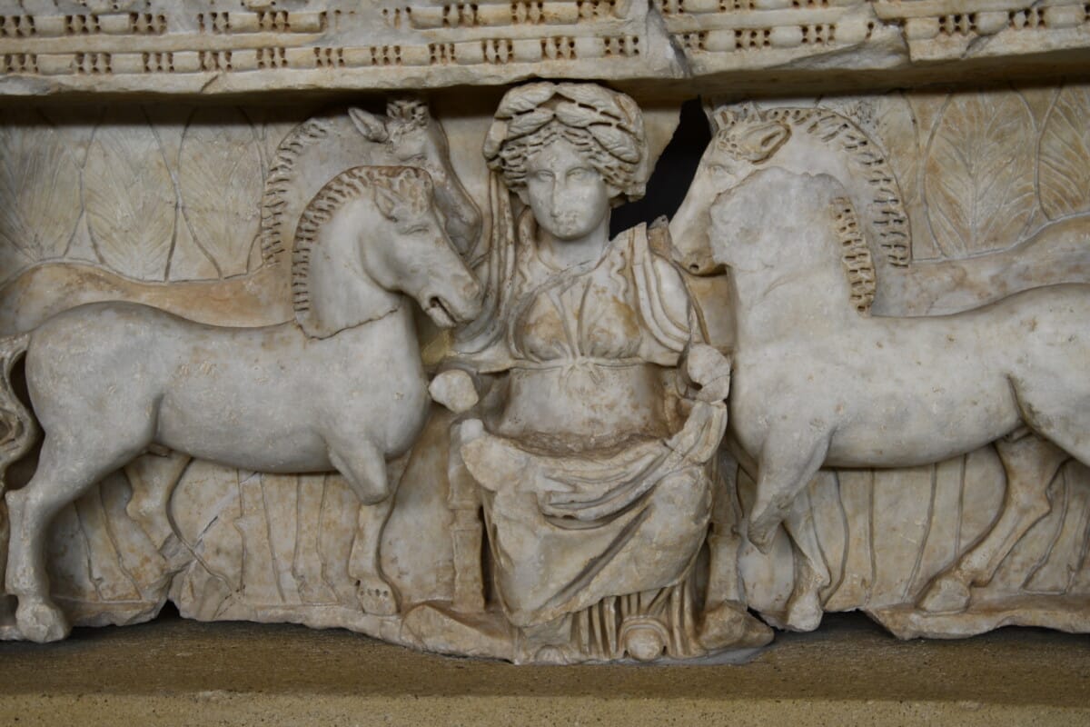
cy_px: 364
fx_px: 1302
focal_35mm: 43
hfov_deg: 45.4
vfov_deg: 31.2
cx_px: 545
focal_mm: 29
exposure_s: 1/40
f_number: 3.5
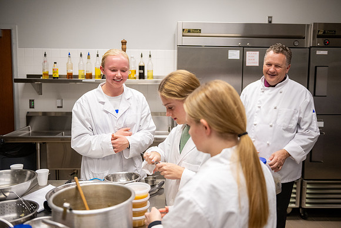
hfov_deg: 55.8
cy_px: 114
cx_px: 170
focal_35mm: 34
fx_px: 322
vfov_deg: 38.9
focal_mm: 34
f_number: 2.8
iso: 2500
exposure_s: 1/500
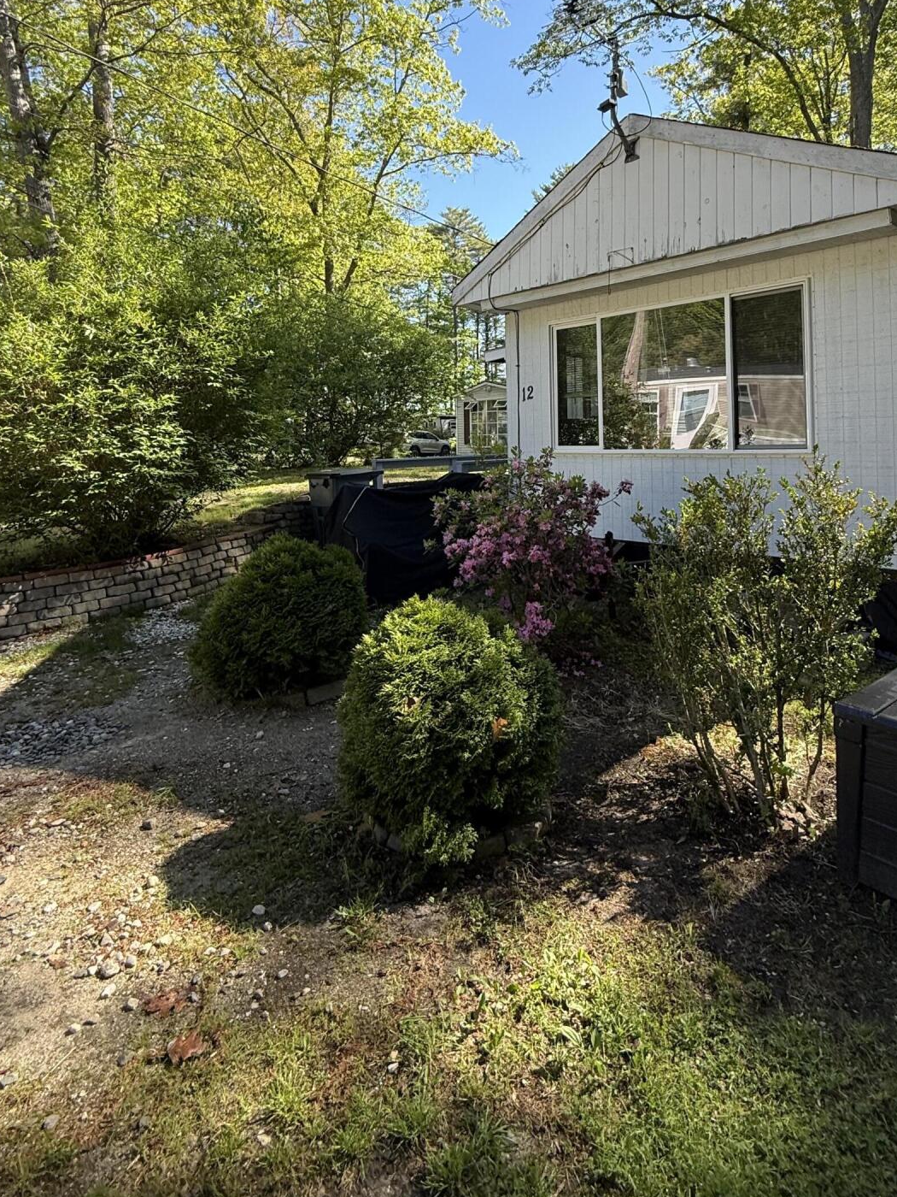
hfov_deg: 65.4
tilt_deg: +1.3
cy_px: 434
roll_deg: +0.8
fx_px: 691
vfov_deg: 79.9
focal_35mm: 20
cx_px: 536
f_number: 2.2
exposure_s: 1/461
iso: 64
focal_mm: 2.22
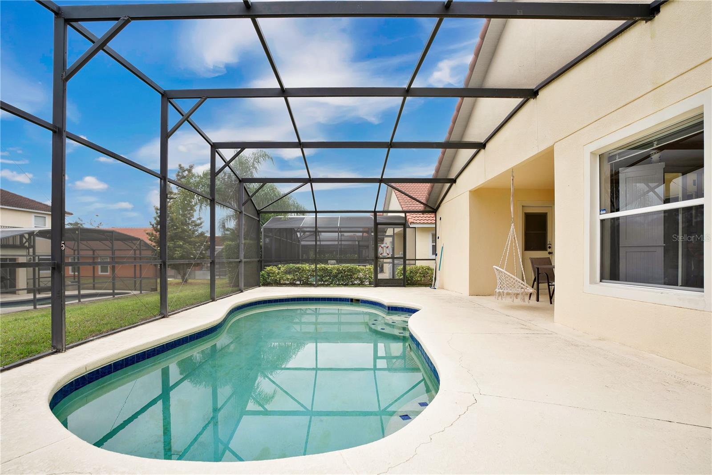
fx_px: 316
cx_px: 356
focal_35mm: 16
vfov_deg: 73.7
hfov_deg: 96.7
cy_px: 238
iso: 100
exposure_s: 1/100
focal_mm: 16
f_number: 6.3
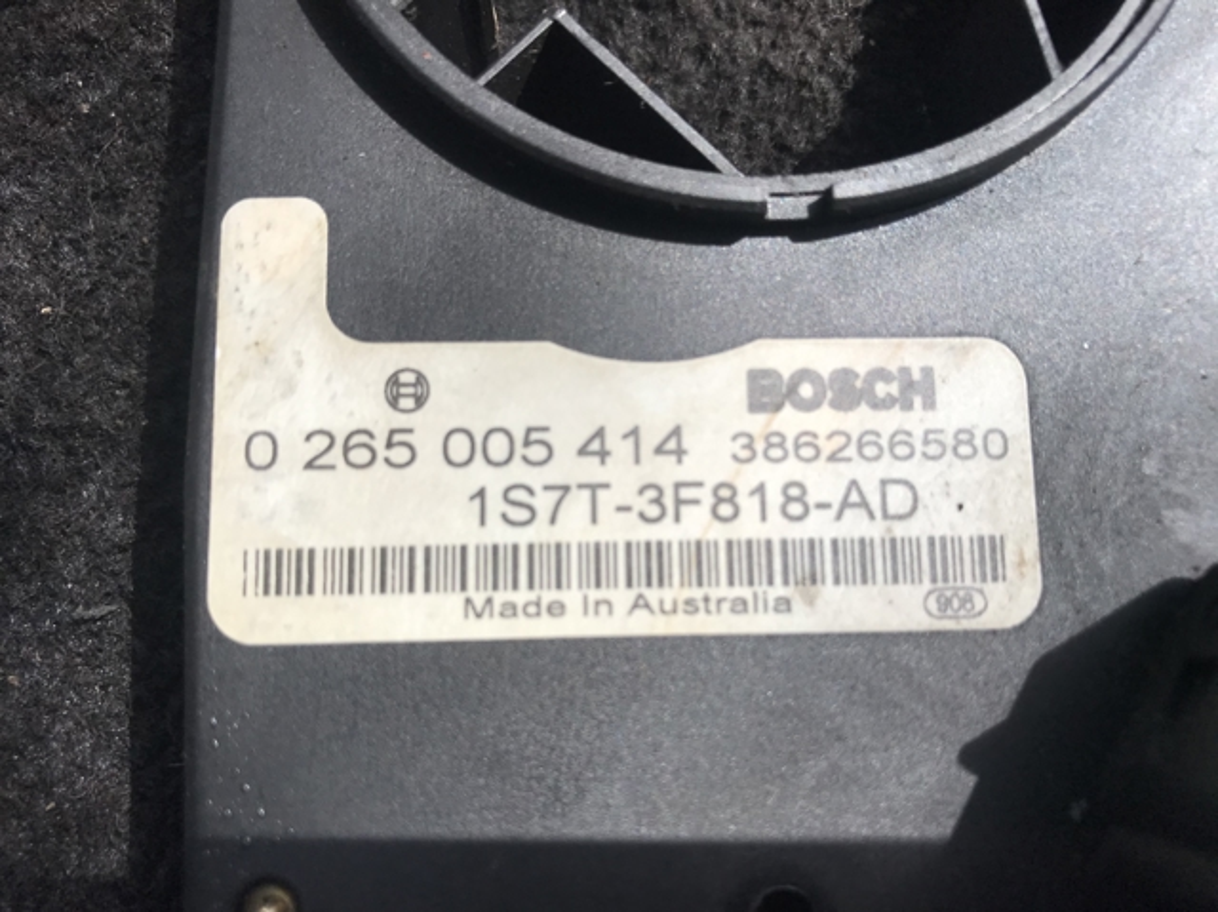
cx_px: 609
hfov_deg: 63.5
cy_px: 456
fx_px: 984
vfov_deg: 49.7
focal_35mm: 28
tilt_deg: -81.1
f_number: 1.8
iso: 20
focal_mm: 3.99
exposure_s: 1/1473
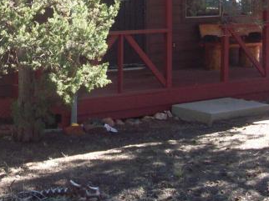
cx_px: 18
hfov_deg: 20.8
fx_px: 714
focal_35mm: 92
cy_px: -13
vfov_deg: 15.7
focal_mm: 6.2
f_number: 2.8
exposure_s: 1/122
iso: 80
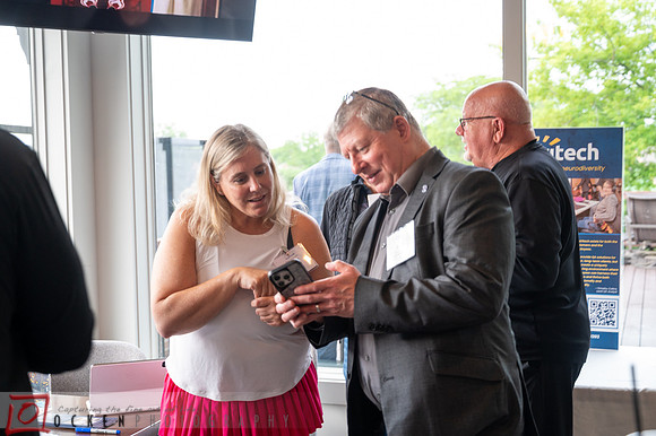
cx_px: 328
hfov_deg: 41.1
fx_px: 874
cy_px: 218
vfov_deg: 28.0
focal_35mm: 48
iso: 800
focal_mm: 48
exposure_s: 1/50
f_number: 4
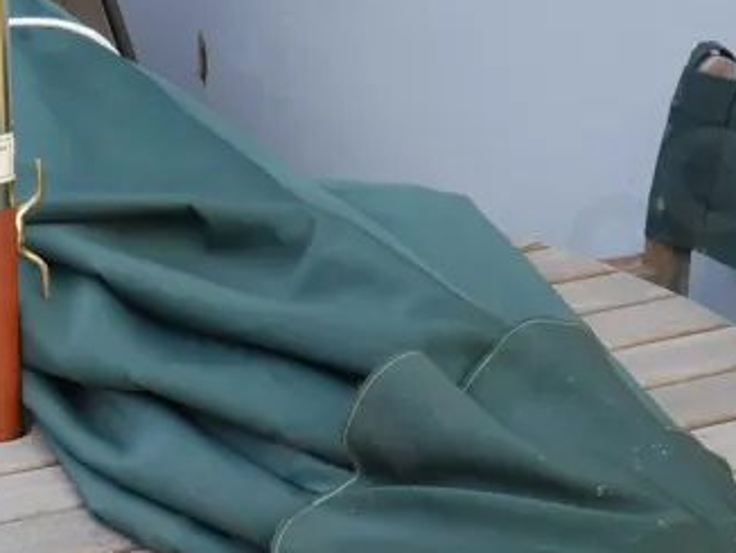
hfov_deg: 17.1
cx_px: 41
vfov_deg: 12.8
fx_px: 2404
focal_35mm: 113
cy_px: 679
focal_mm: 18
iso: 500
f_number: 10
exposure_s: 1/60
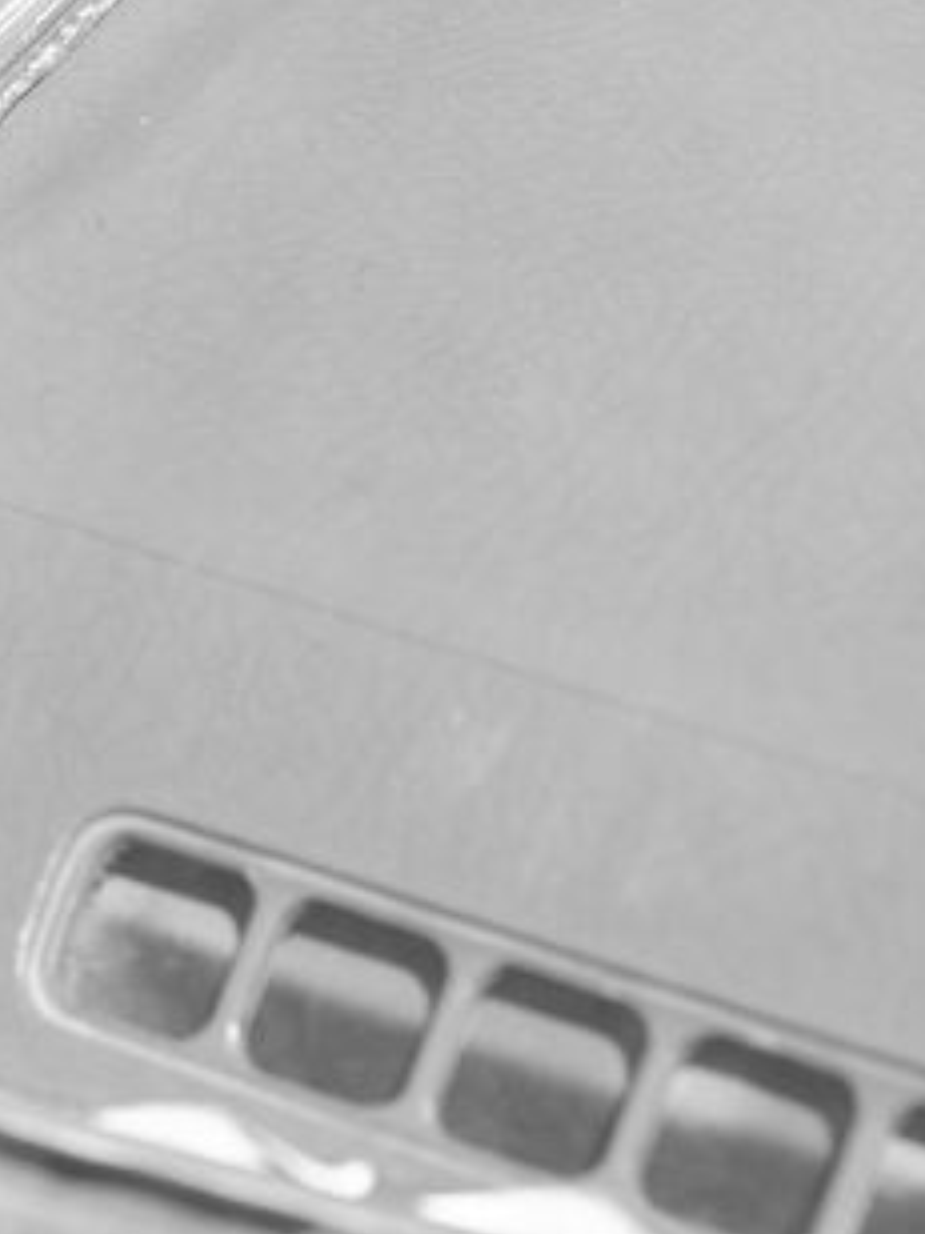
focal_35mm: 173
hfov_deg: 8.4
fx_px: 6164
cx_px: -340
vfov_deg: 11.3
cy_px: -122
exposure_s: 1/140
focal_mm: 63
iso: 100
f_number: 5.6
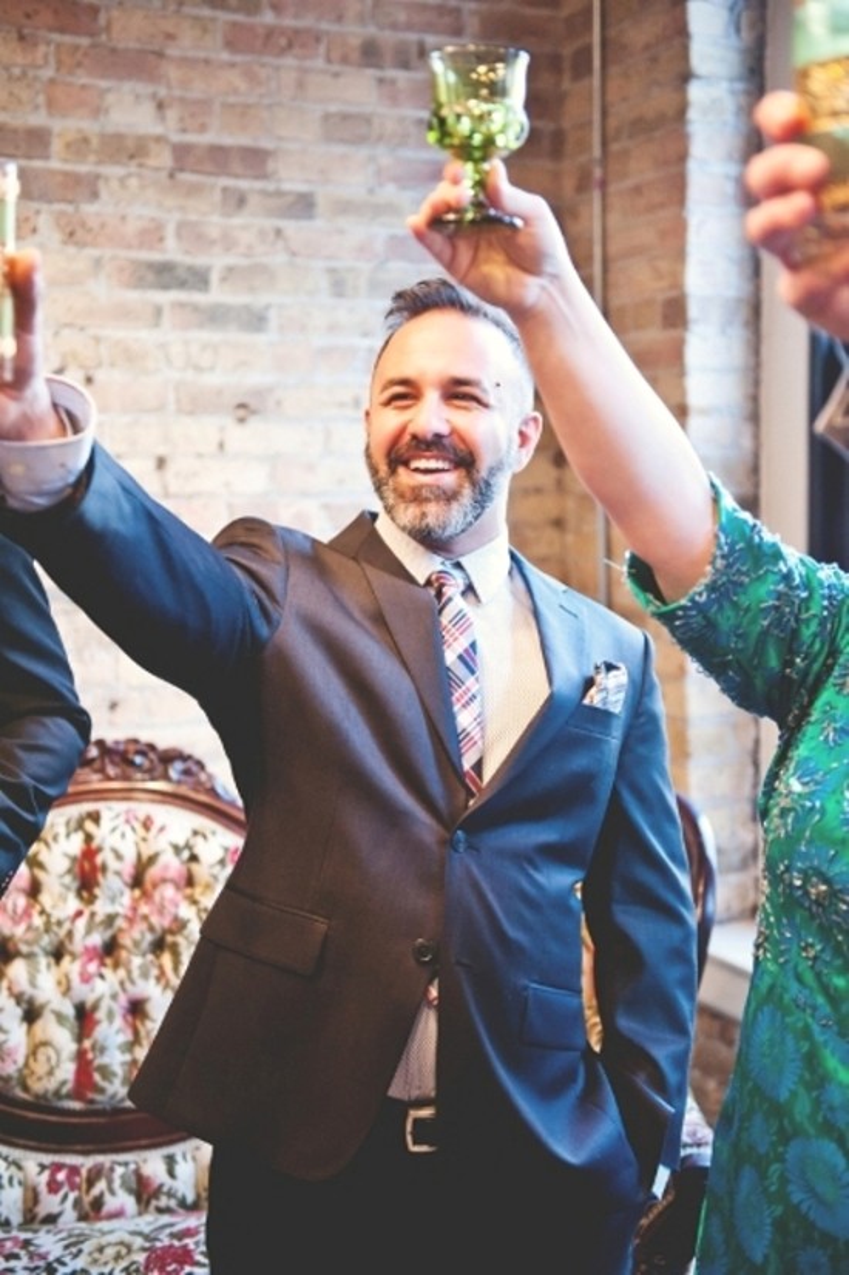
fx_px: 1699
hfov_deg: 28.1
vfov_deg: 41.1
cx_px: 424
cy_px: 638
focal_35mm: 48
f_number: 2.8
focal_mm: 48
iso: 3200
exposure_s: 1/320
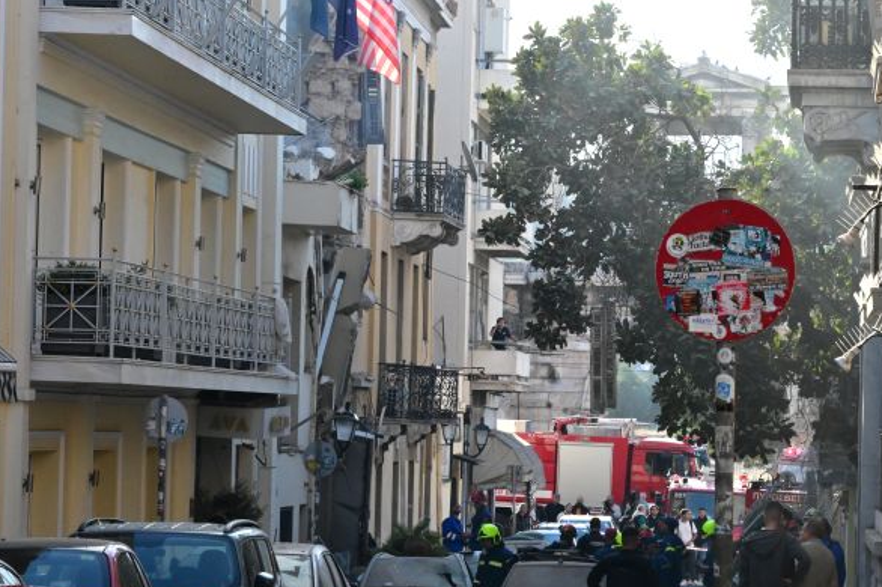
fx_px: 3844
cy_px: 230
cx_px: 515
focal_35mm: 157
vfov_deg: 8.7
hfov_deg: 13.1
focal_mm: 115
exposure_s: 1/400
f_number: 22
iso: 6400
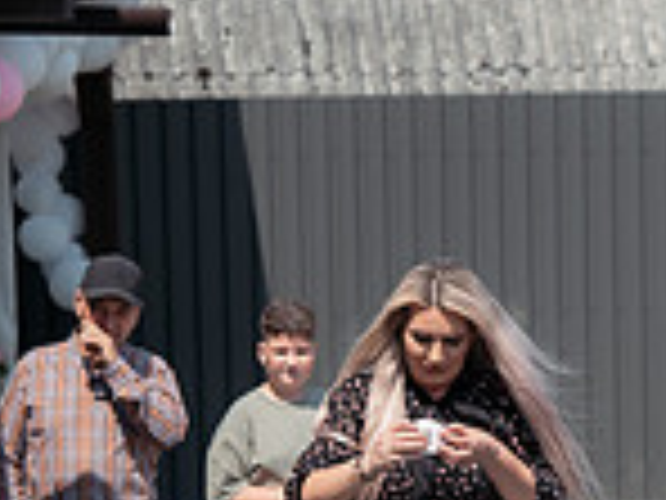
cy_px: 707
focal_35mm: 321
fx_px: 6176
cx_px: 1084
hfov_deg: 6.1
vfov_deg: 4.6
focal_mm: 85
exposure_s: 1/3200
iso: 200
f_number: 3.2
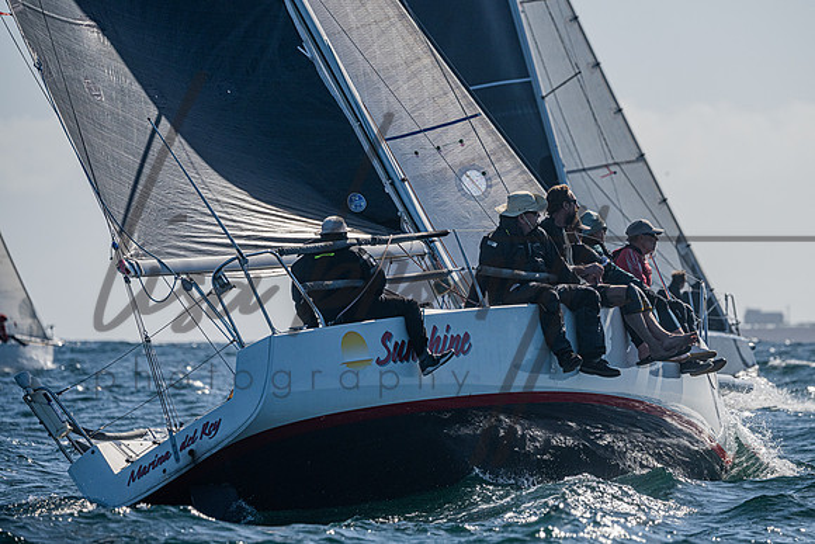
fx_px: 7497
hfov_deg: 6.2
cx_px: 486
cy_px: 245
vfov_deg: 4.2
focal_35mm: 331
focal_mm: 270
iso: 400
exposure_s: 1/6400
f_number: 6.3
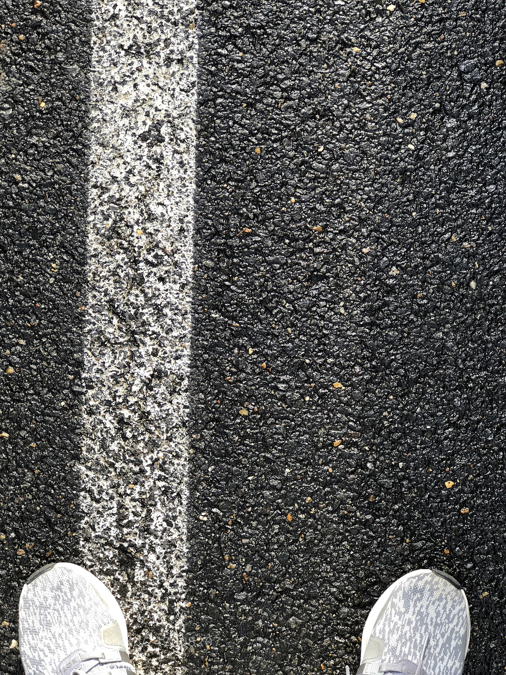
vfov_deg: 33.8
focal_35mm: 57
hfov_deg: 25.7
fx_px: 1111
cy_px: 338
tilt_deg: -87.8
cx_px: 253
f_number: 2.8
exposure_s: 1/60
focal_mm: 6.6
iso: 32
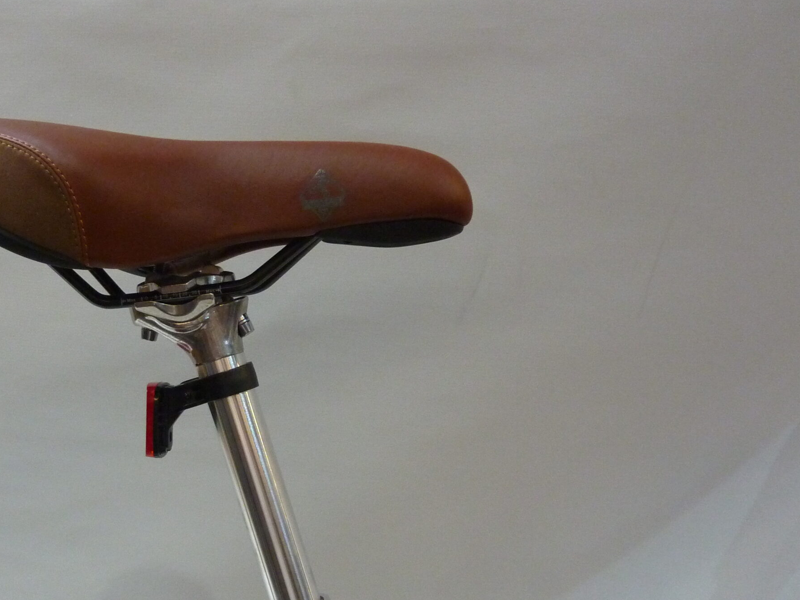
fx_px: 832
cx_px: 236
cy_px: 411
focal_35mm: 36
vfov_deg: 39.1
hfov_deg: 50.0
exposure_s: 1/25
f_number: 3.3
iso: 400
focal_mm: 4.1
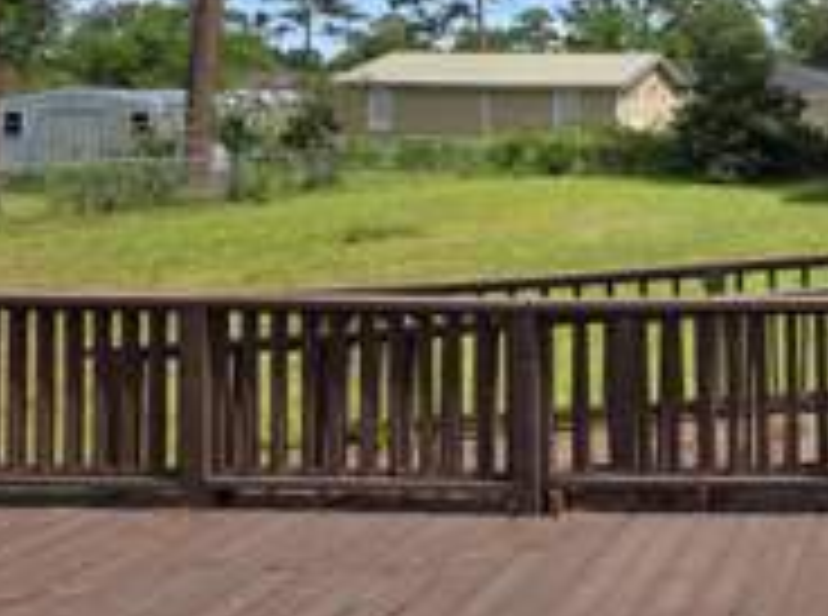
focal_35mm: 34
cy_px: 106
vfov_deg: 39.6
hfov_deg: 39.7
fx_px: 811
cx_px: 981
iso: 40
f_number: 1.9
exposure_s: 1/1761
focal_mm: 2.2
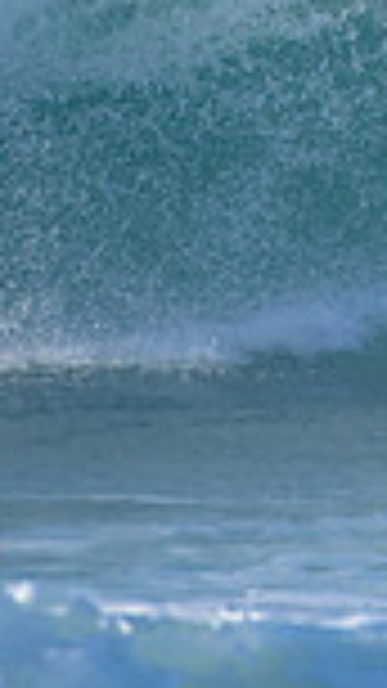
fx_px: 37255
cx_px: 778
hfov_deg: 0.6
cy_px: -110
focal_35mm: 2041
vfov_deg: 1.1
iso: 360
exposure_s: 1/2000
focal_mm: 500
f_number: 5.6
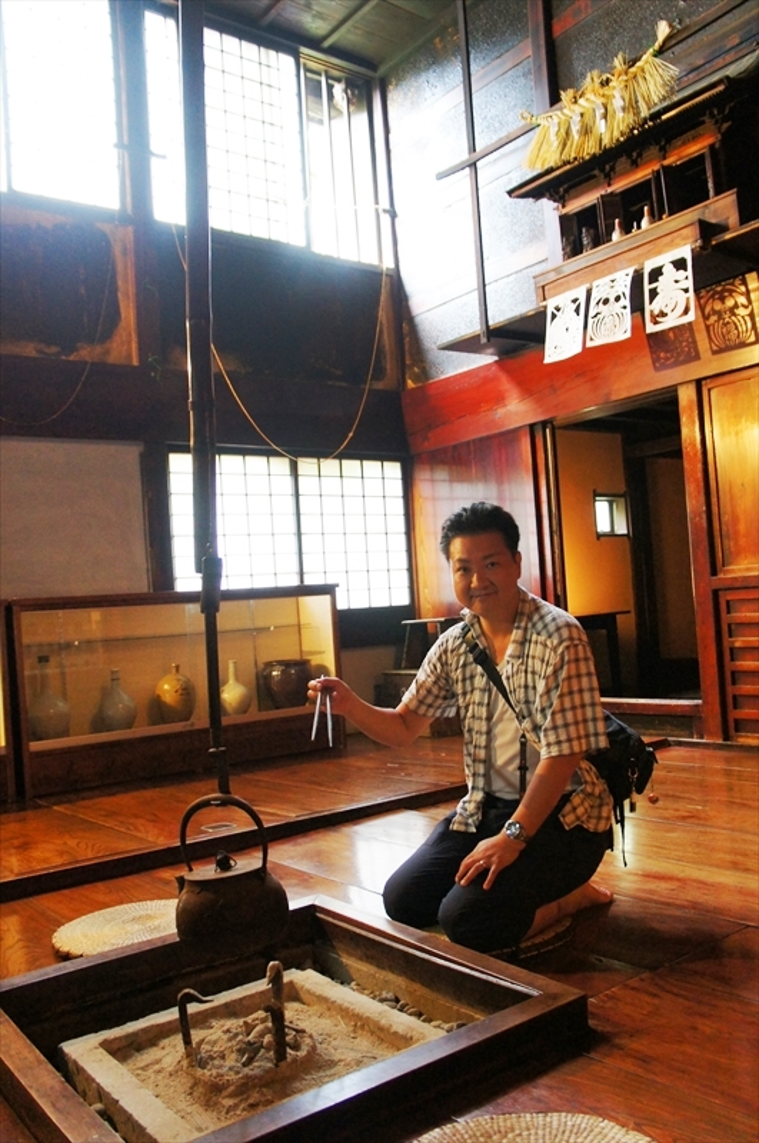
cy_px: 572
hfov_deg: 43.5
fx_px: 952
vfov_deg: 62.0
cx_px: 380
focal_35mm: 30
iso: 1600
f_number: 3.5
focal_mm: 20
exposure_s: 1/20
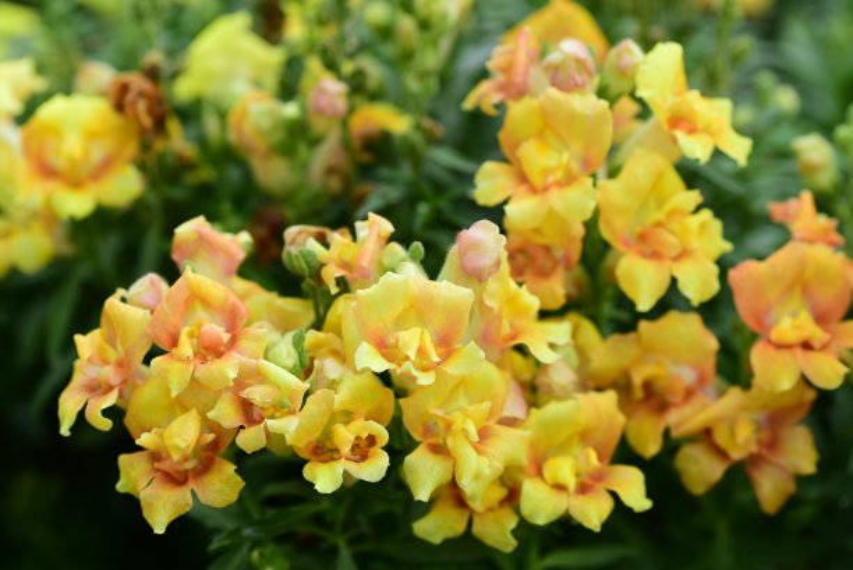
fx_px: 2134
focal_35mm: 90
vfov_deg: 15.2
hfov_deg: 22.6
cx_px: 426
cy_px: 285
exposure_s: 1/320
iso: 200
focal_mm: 90
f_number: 8
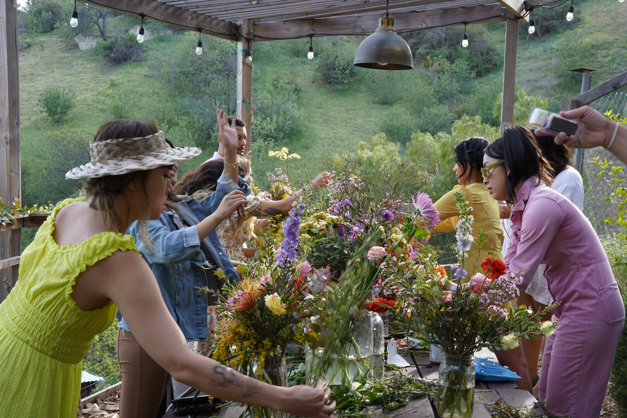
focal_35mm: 50
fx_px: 871
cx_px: 314
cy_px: 209
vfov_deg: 27.0
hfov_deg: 39.6
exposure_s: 1/50
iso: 800
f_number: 16
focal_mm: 50
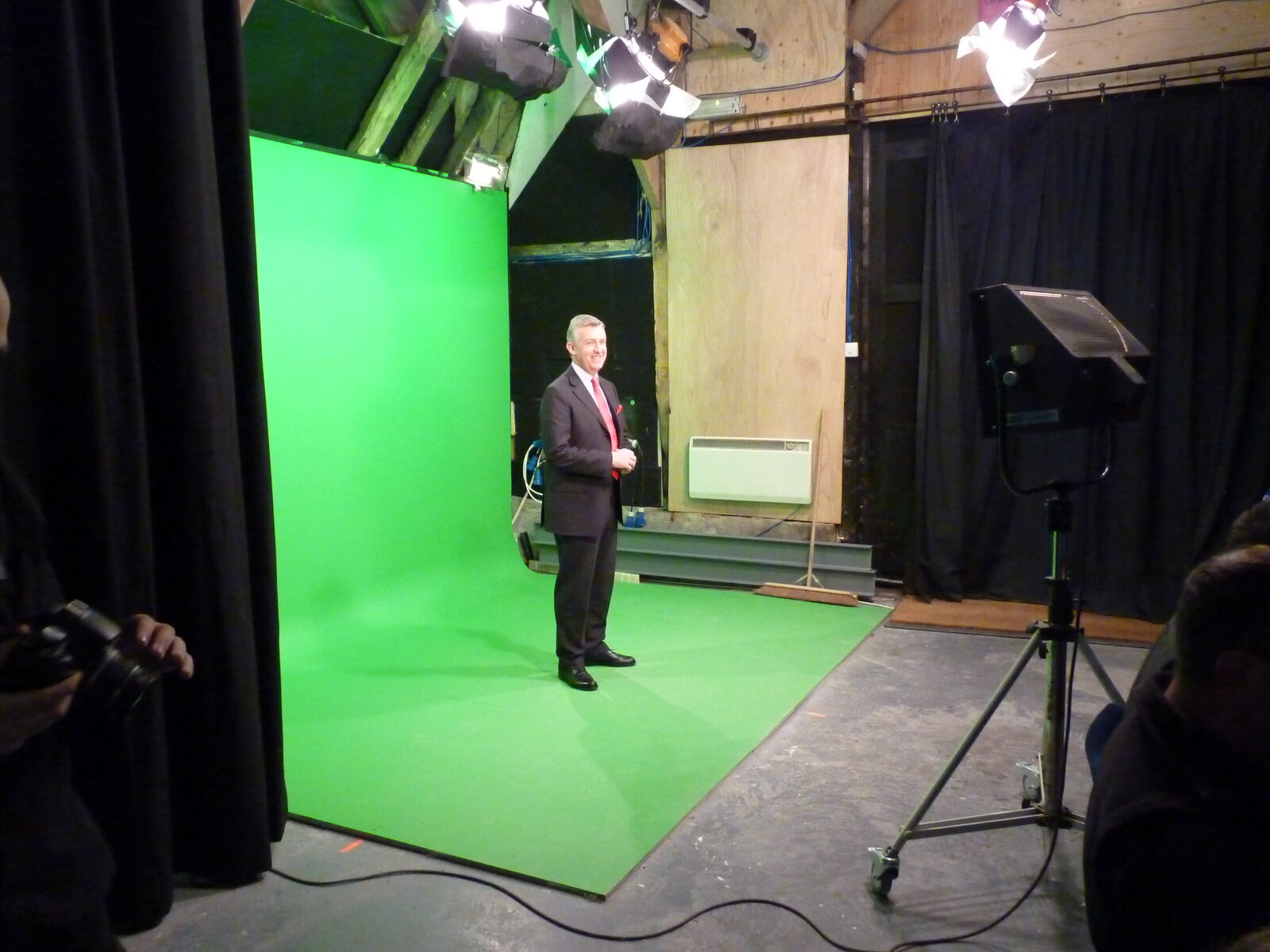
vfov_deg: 51.4
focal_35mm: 27
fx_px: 991
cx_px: 635
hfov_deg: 65.3
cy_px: 476
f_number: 2.8
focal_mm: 4.8
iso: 800
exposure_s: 1/60
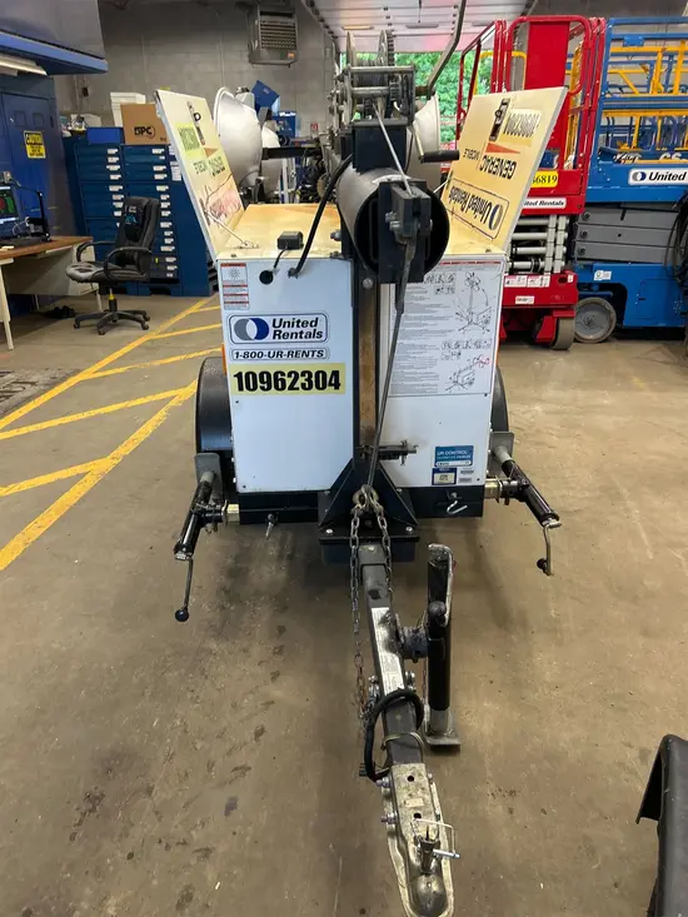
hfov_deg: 53.1
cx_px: 344
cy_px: 458
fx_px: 689
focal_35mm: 26
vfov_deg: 67.3
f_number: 1.5
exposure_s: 1/42
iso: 125
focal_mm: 5.7
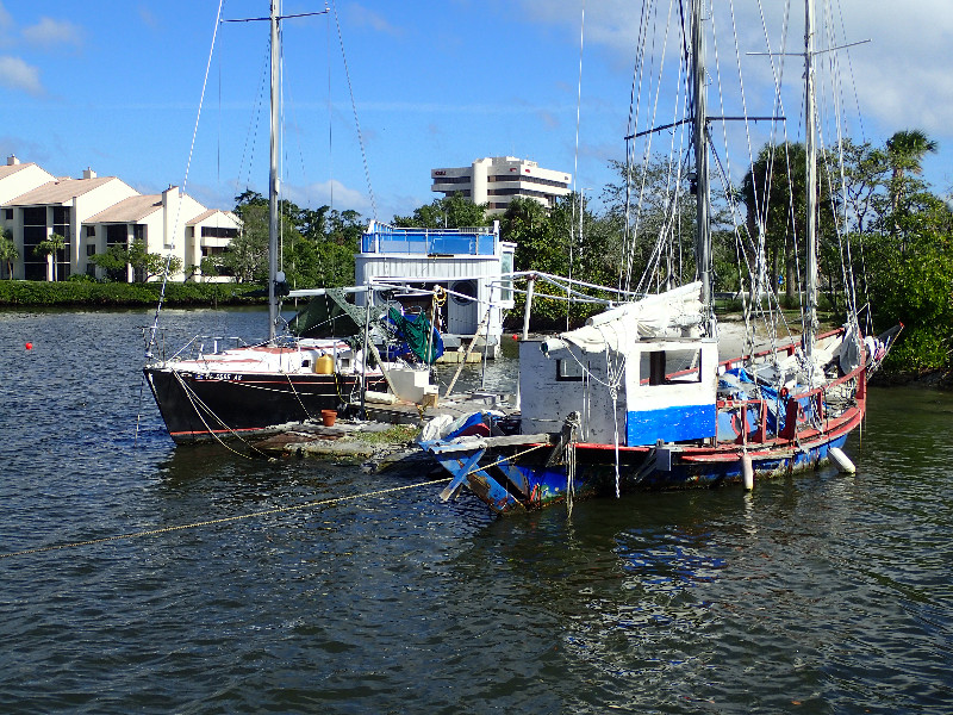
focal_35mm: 43
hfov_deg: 43.9
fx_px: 1184
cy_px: 358
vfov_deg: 33.6
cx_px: 476
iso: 100
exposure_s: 1/125
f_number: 11
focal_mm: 7.86
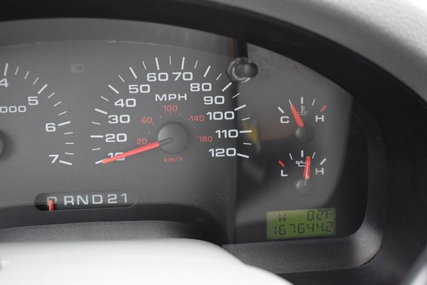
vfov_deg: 30.9
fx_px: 516
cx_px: 214
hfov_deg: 45.0
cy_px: 142
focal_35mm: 44
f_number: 4.2
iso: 800
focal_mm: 29
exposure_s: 1/160
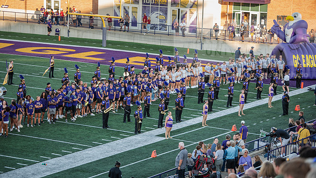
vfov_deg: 9.4
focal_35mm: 129
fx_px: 1081
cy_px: 86
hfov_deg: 16.6
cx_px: 157
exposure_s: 1/400
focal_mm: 122
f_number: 3.2
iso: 250
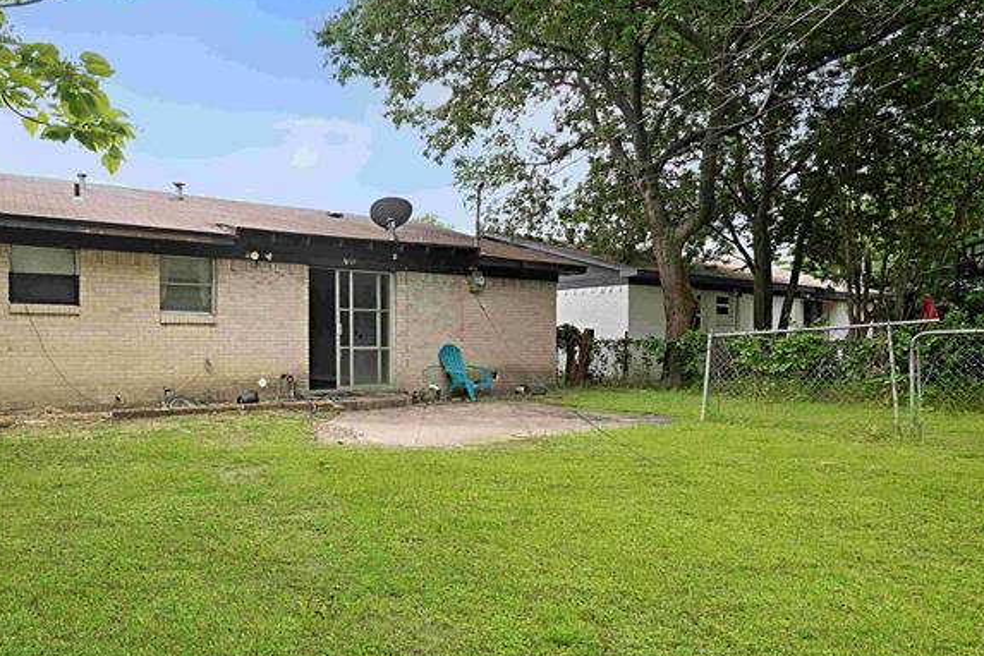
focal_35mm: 25
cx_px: 287
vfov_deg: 51.2
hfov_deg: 68.3
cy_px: 355
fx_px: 683
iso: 500
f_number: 9
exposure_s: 1/125
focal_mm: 14
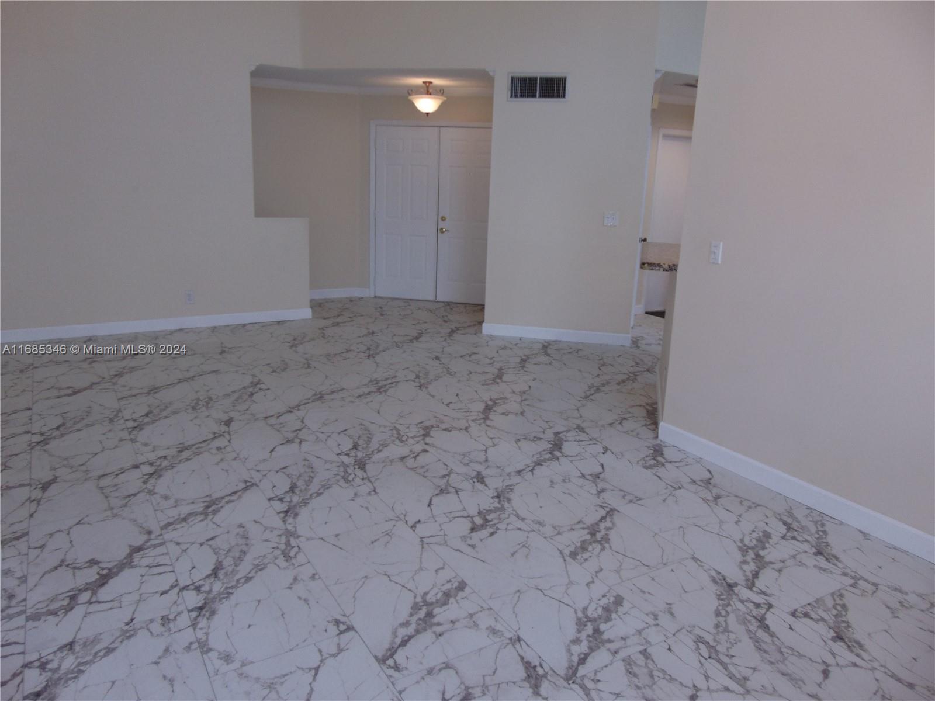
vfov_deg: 54.9
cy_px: 350
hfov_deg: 69.4
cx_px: 468
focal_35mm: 25
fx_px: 675
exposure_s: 1/40
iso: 80
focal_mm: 4.5
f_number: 3
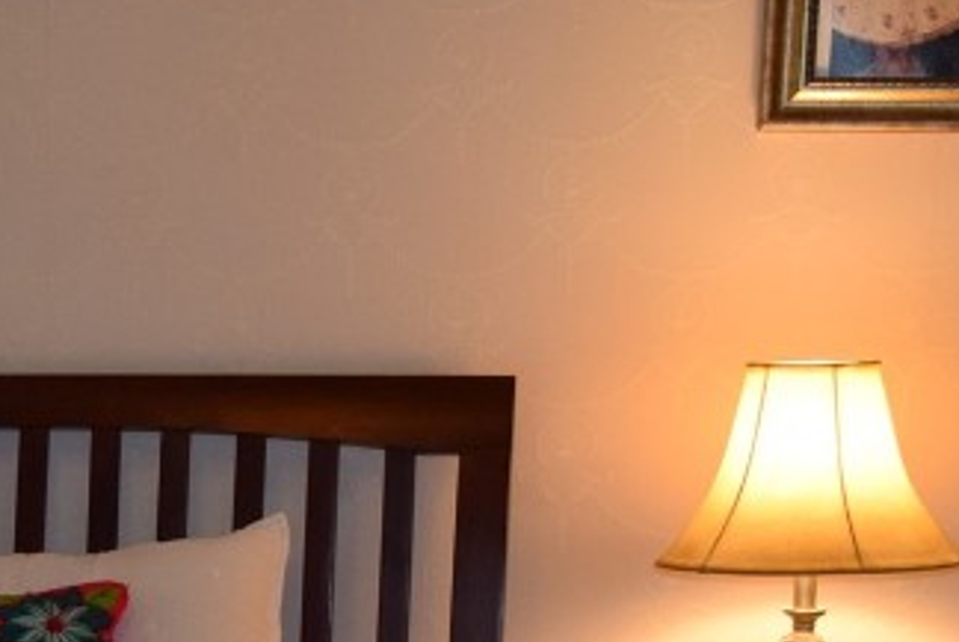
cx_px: -259
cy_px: 1003
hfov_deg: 16.6
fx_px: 3121
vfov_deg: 11.2
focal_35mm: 117
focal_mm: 22
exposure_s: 1/100
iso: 800
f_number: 5
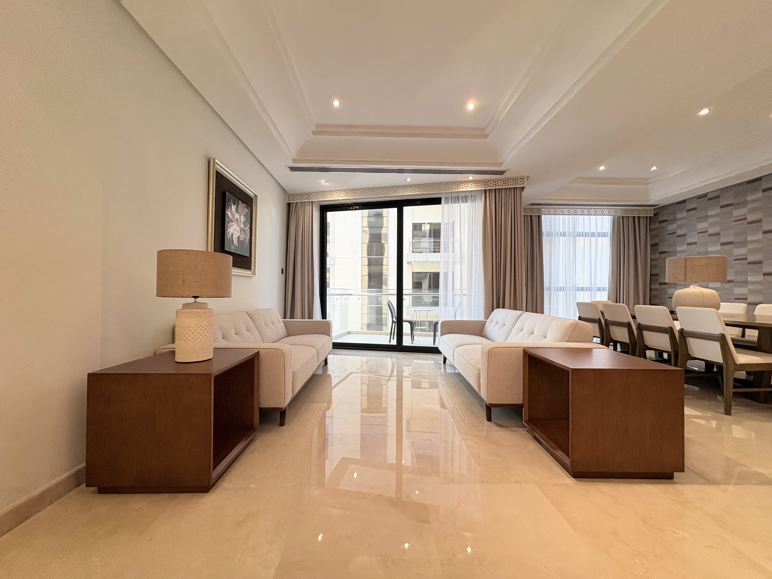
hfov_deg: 102.1
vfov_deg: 85.7
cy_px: 290
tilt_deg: +0.2
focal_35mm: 14
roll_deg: -0.4
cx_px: 386
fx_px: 312
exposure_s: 1/100
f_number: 2.2
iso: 100
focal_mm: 2.22
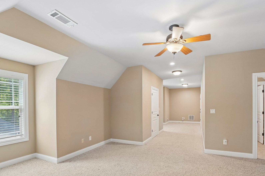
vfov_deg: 66.6
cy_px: 107
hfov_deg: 90.0
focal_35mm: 18
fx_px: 132
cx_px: 133
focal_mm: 14
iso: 320
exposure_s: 1/8
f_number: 8
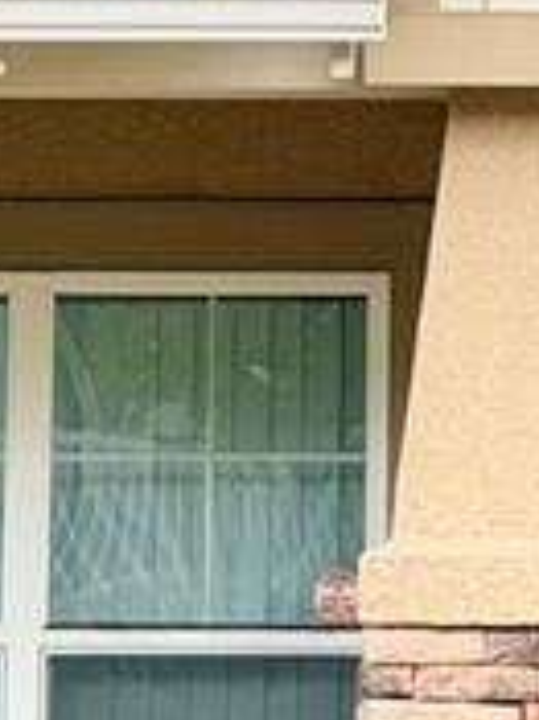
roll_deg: +0.2
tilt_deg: +10.8
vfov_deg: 6.5
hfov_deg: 5.0
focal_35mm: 296
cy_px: -728
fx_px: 6153
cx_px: 514
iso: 64
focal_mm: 6.76
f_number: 1.78
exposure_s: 1/225
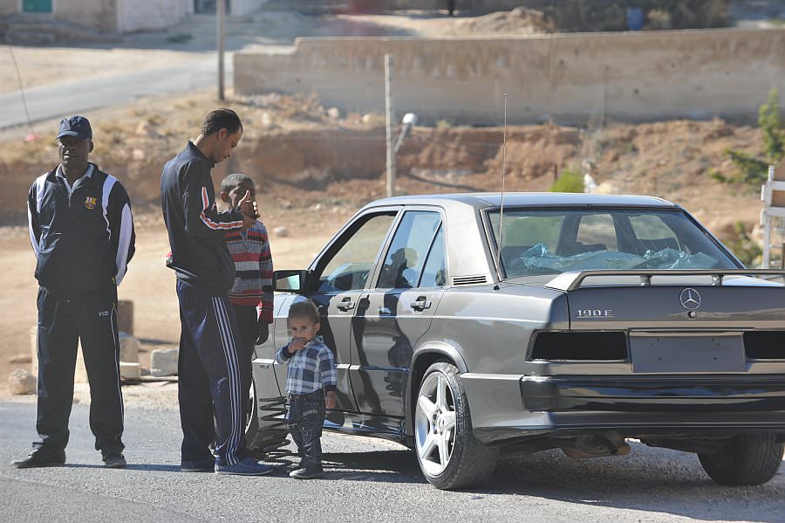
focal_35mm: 200
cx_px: 392
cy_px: 262
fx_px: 4359
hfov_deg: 10.3
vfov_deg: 6.9
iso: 200
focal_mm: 200
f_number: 8
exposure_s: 1/250
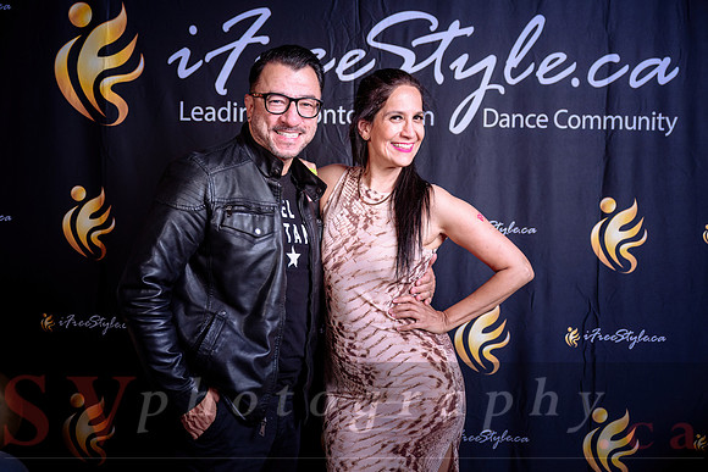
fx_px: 865
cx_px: 354
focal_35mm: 44
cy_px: 236
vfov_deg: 30.5
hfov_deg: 44.5
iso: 125
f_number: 3.2
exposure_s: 1/100
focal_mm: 44
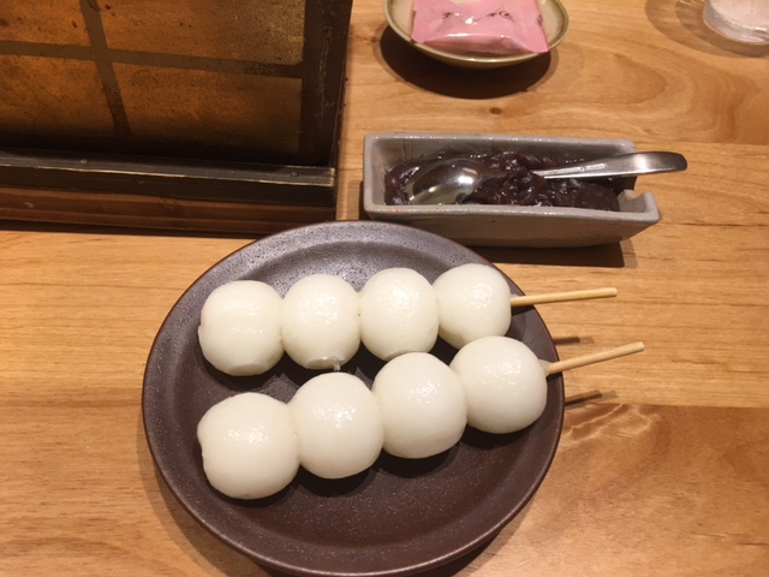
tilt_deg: -48.0
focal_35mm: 29
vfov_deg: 48.2
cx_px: 384
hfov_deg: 61.7
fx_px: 644
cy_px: 288
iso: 25
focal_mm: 4.15
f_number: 2.2
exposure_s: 1/15
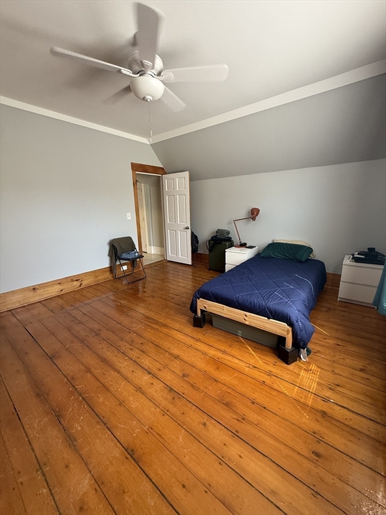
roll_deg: +1.0
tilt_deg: -14.4
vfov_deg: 102.1
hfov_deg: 85.7
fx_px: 208
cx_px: 193
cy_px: 258
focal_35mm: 14
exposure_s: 1/99
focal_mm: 2.22
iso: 200
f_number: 2.2
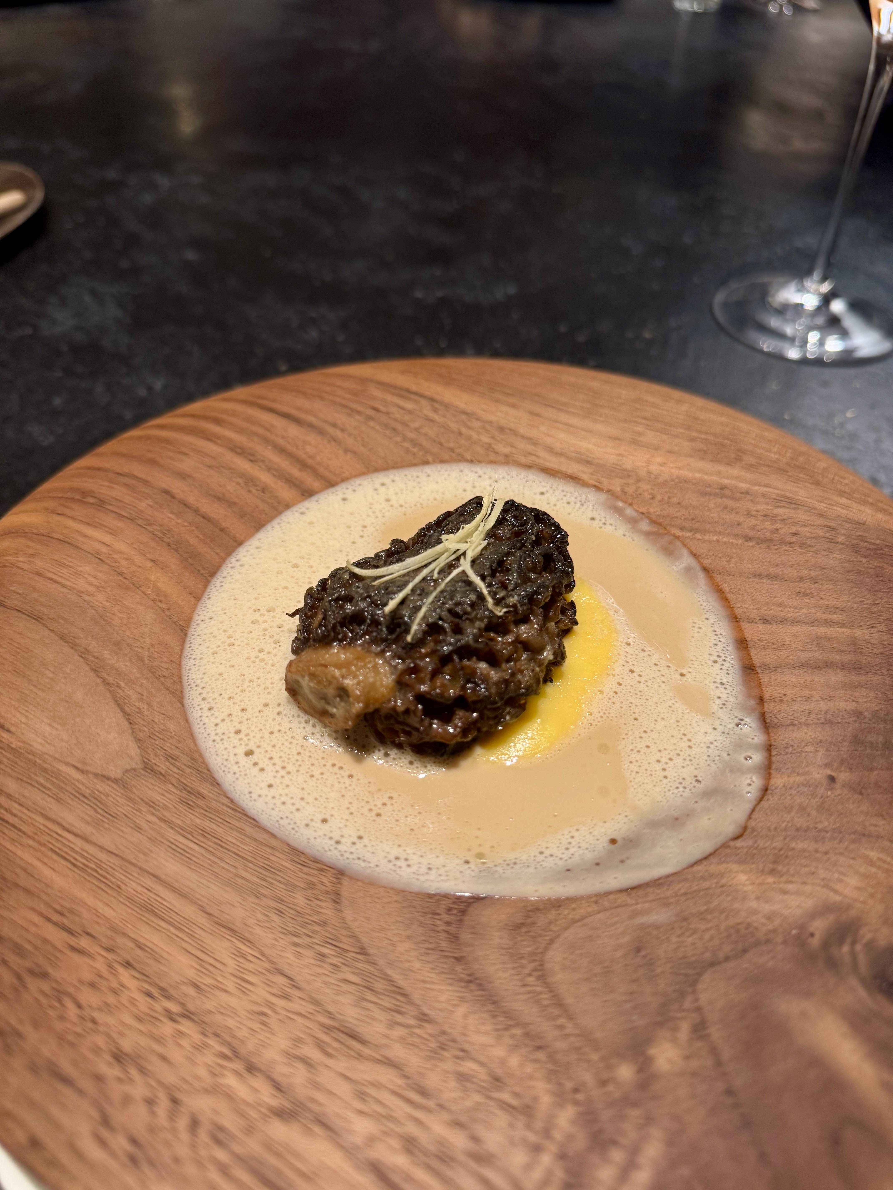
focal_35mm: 24
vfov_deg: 71.6
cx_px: 446
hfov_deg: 56.8
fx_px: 826
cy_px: 595
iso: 125
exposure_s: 1/100
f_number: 1.78
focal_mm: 6.76
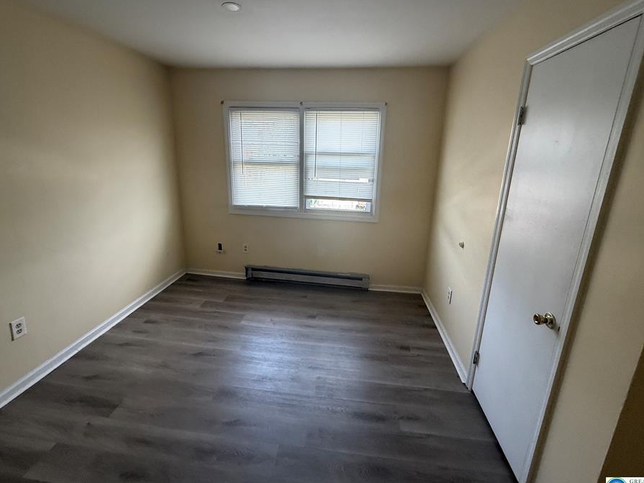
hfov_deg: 94.5
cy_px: 225
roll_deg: -0.8
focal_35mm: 16
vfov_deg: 78.0
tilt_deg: -13.9
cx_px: 311
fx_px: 298
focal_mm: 2.22
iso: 250
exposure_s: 1/121
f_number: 2.2
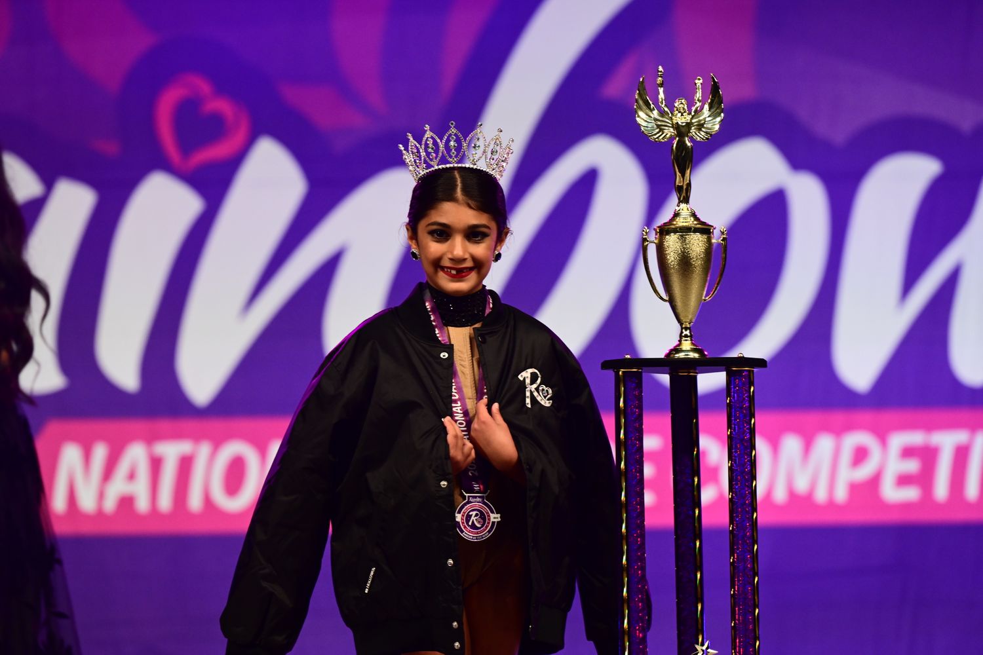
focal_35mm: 200
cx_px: 492
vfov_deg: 6.9
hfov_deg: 10.3
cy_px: 328
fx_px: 5461
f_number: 5
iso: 2000
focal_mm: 200
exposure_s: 1/250
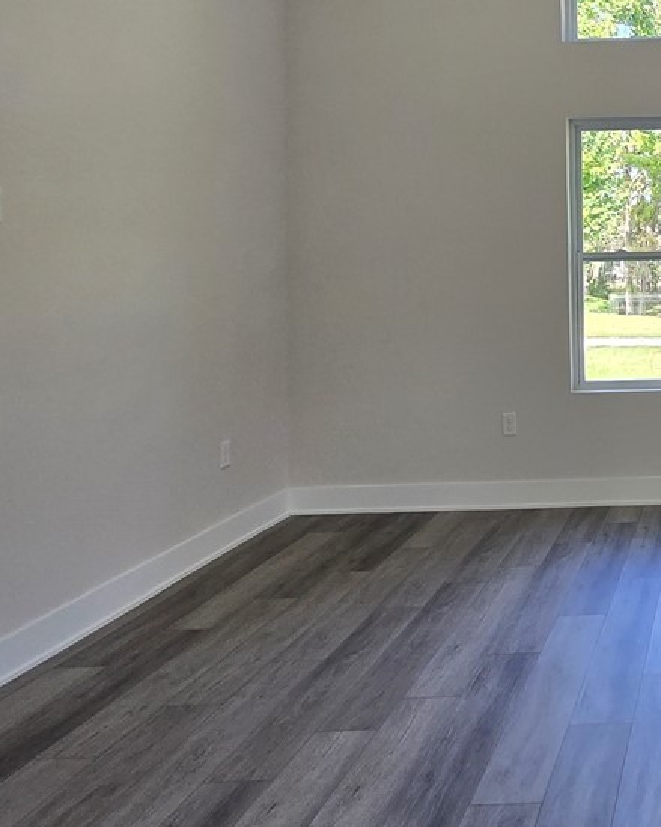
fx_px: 905
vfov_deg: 47.7
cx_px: 745
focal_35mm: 37
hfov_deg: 34.1
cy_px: 230
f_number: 2.2
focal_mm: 1.7
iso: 50
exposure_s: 1/60
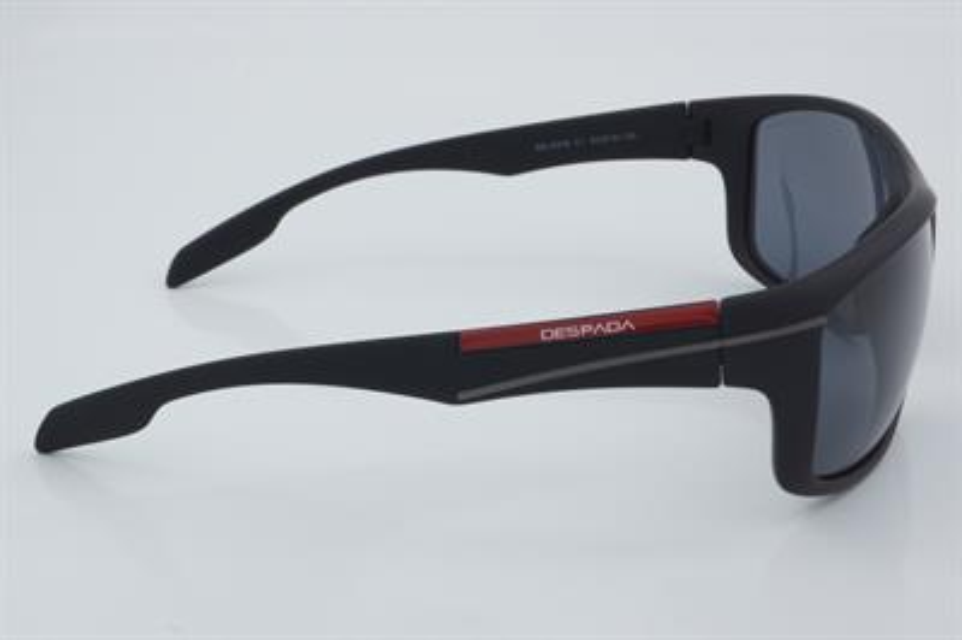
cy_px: 320
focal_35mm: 68
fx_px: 1802
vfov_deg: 20.1
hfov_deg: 29.9
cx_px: 481
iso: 100
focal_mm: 45
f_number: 32
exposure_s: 1/4
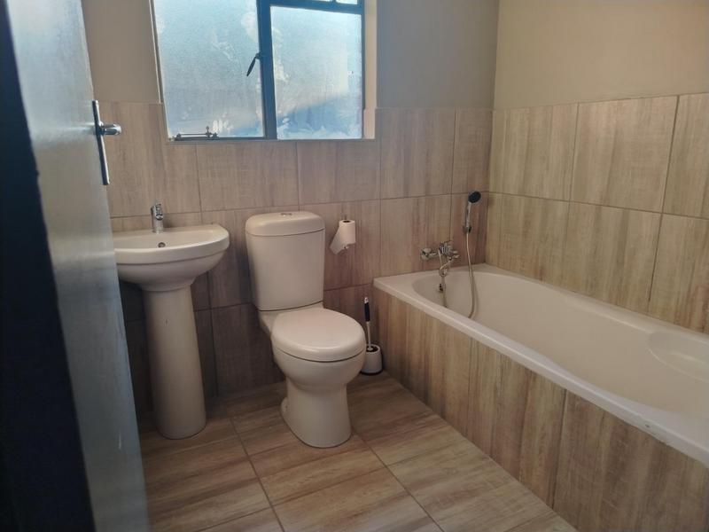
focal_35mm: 24
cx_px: 354
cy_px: 266
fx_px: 492
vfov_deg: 56.8
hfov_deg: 71.6
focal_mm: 5.25
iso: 213
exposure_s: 1/50
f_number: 1.75
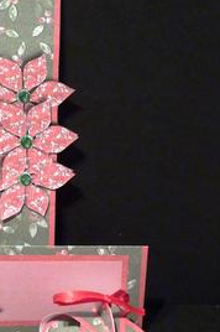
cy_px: 177
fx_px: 772
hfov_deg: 16.1
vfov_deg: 24.2
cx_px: 53
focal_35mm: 84
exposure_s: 1/8
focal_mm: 7.9
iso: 400
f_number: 3.8
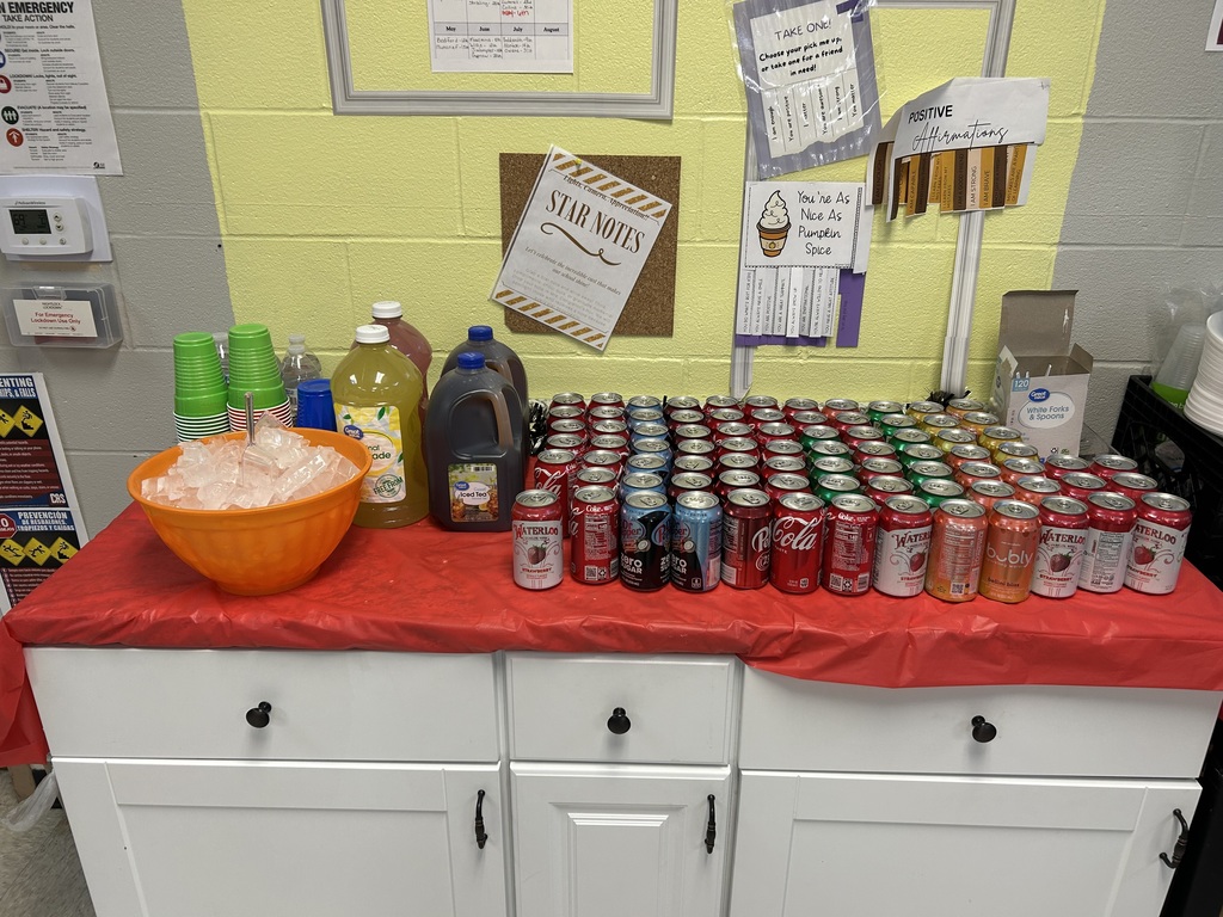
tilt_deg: -23.5
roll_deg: -0.3
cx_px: 612
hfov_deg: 67.3
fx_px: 919
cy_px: 458
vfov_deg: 53.1
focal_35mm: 26
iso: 64
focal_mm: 5.7
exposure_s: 1/60
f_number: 1.5
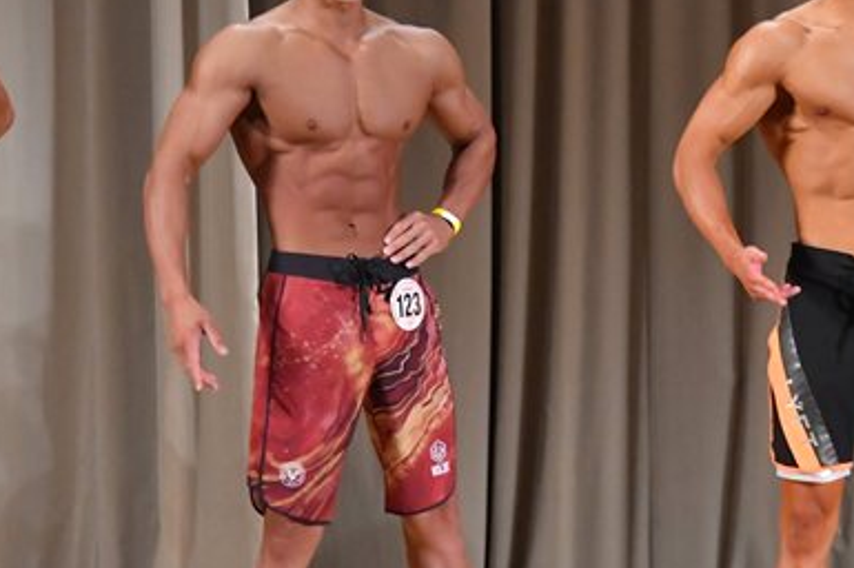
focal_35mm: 437
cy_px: 226
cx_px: 491
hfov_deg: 4.7
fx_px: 10358
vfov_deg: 3.1
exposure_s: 1/400
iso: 4500
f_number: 5.6
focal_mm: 145
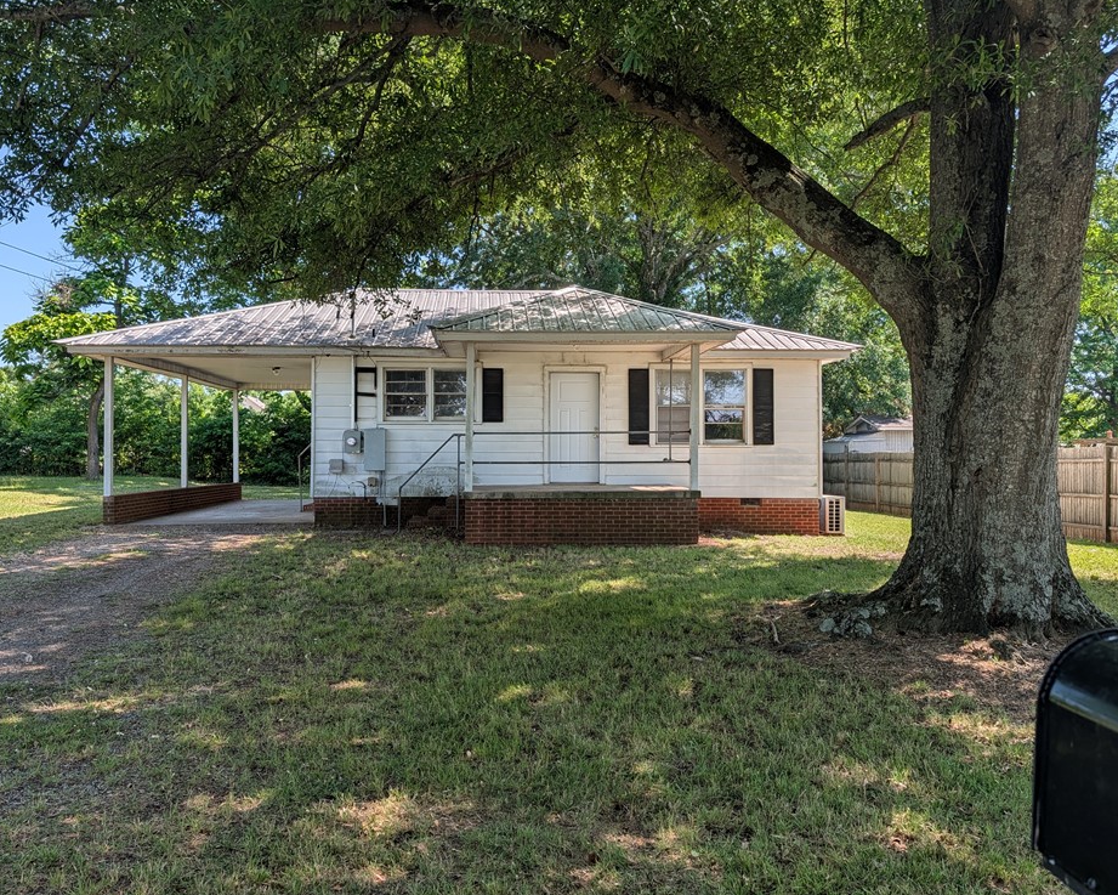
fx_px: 860
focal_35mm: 26
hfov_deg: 65.9
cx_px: 515
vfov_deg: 54.9
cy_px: 437
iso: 20
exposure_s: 1/526
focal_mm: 6.9
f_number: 1.68
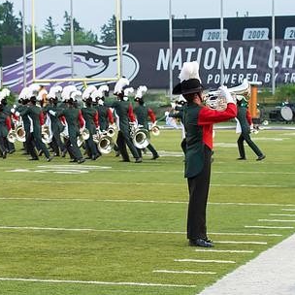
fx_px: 1331
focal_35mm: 138
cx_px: 73
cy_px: 132
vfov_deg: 12.6
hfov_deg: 12.6
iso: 3200
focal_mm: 70
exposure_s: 1/640
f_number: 5
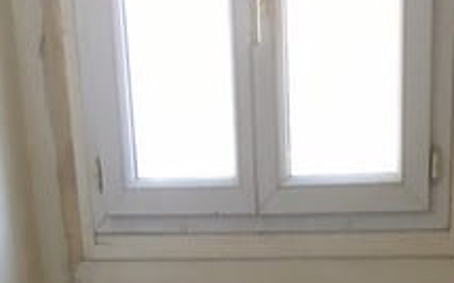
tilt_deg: -27.8
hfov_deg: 19.0
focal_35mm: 110
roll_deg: +3.8
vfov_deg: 10.1
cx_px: 213
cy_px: 718
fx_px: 1360
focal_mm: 4.15
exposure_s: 1/33
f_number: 2.2
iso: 50
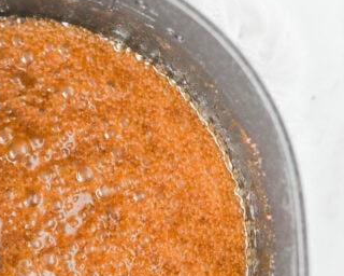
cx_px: 13
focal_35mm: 150
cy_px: 212
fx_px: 1527
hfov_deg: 12.7
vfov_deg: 10.3
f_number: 4
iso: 500
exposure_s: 1/125
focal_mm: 50
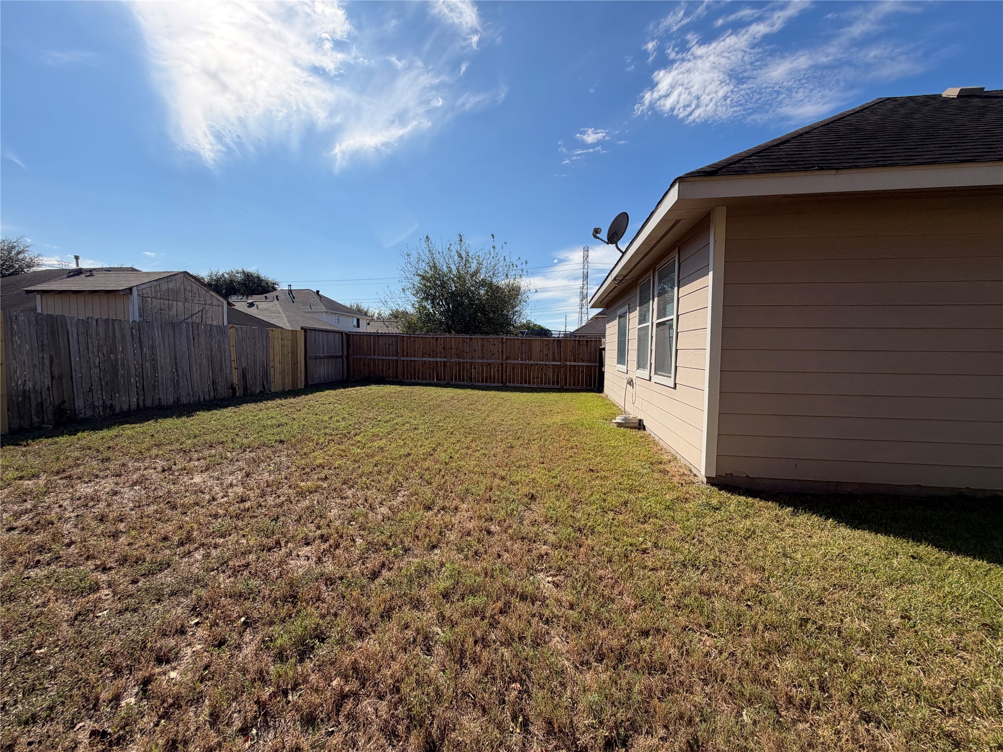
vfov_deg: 85.7
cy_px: 376
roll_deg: -0.6
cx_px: 502
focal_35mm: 14
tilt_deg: -4.2
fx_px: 406
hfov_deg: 102.1
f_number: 2.2
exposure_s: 1/1017
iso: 25
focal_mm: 2.22
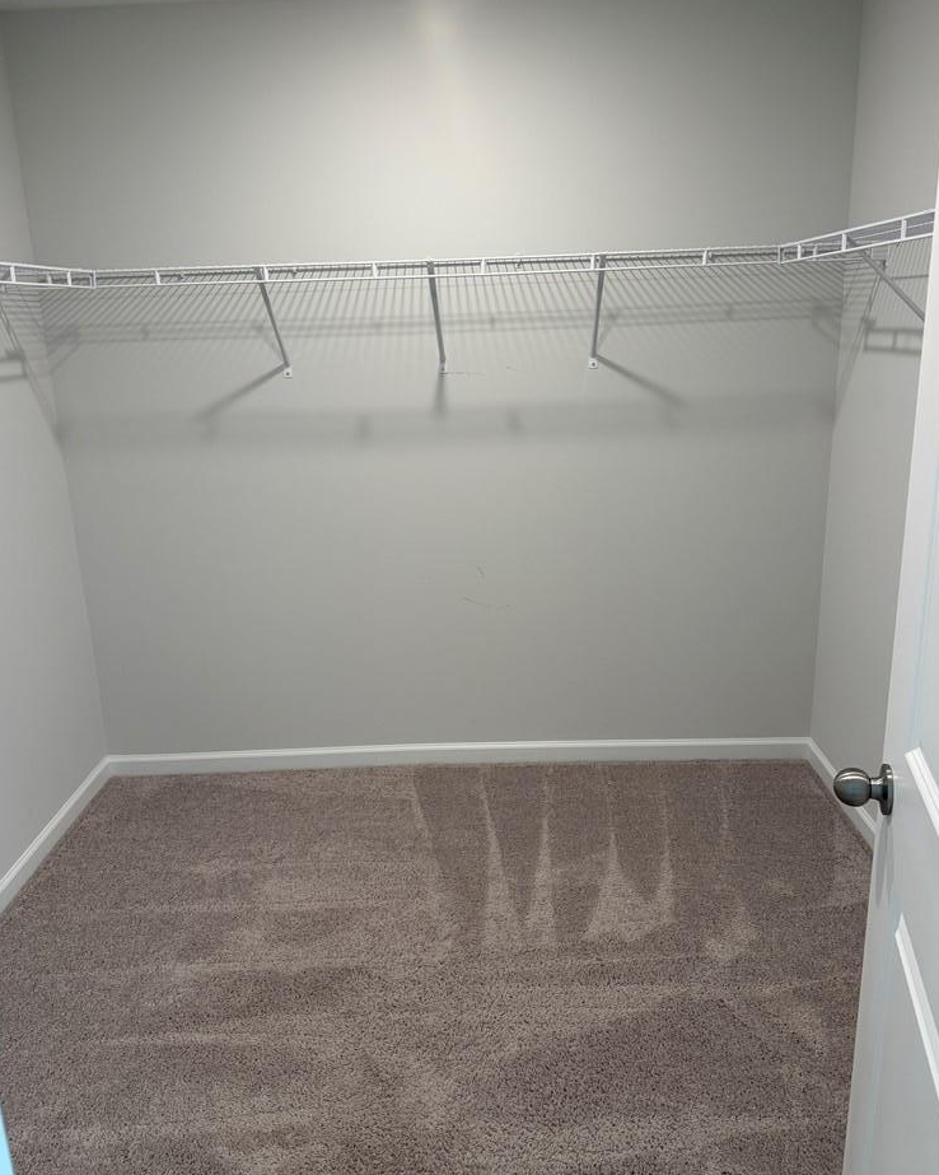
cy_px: 574
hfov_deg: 54.9
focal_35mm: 26
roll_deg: +2.7
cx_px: 476
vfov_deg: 66.0
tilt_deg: -17.2
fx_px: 903
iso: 160
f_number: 1.78
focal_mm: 6.76
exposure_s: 1/120
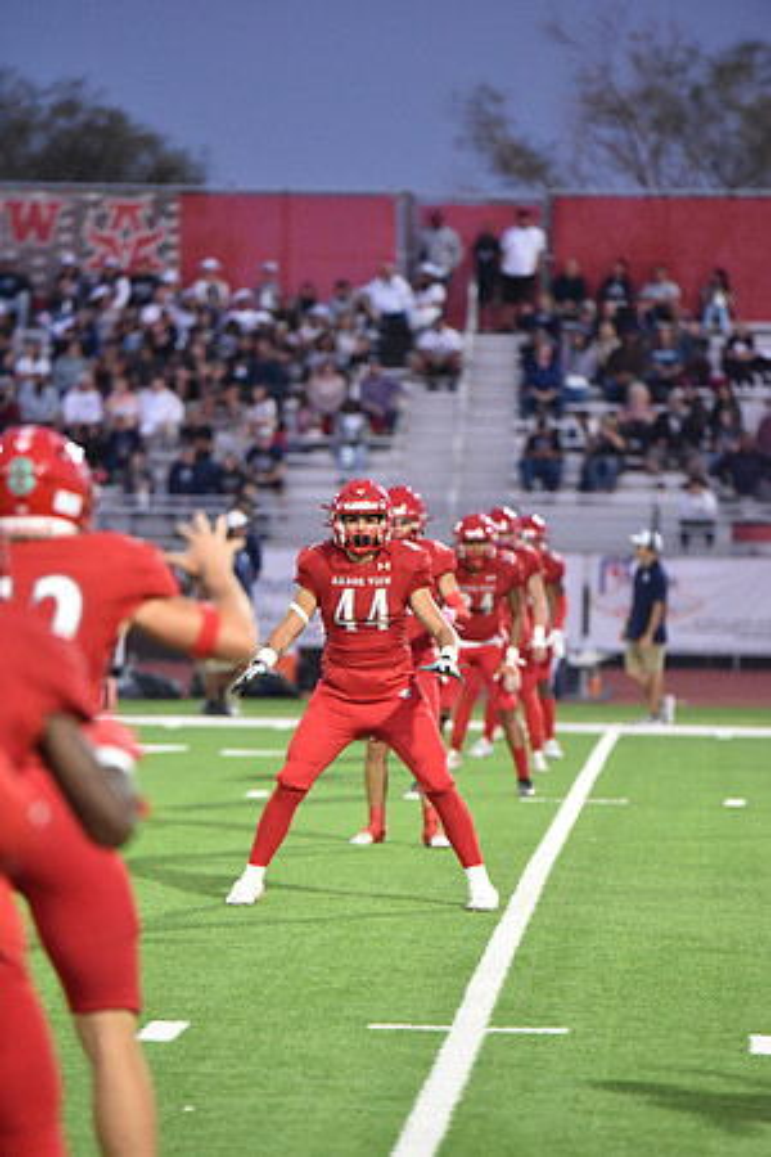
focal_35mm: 200
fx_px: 6424
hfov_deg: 6.9
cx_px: 386
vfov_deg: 10.3
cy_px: 578
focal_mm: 200
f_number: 2.8
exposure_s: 1/1000
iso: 10000
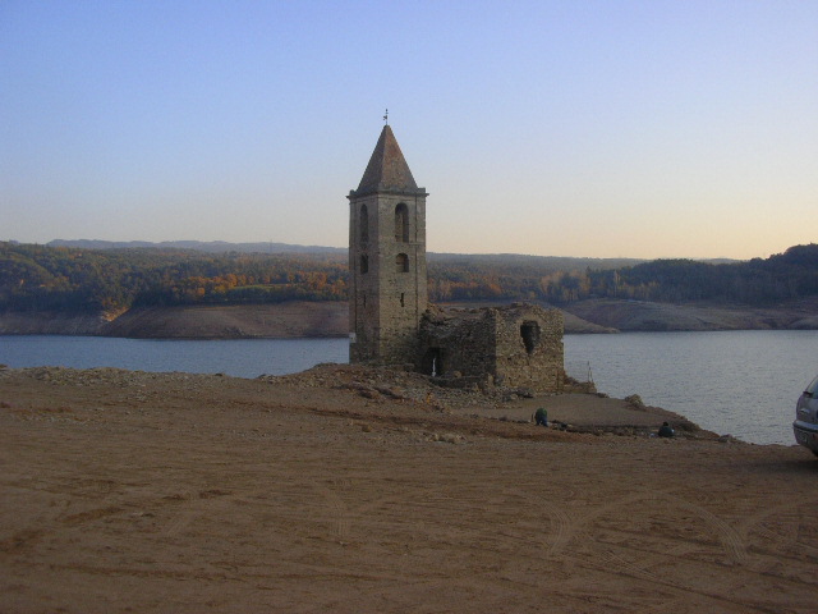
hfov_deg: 49.0
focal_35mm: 38
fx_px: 898
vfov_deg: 37.7
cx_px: 409
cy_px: 307
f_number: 4.1
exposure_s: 1/320
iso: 64
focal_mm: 5.8
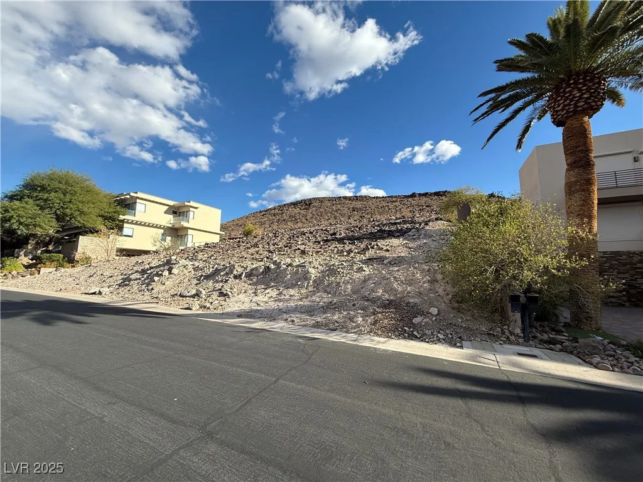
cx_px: 322
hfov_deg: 102.1
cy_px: 241
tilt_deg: +7.6
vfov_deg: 85.7
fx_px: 260
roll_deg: -0.9
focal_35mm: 14
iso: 50
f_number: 2.2
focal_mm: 2.22
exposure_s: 1/1464
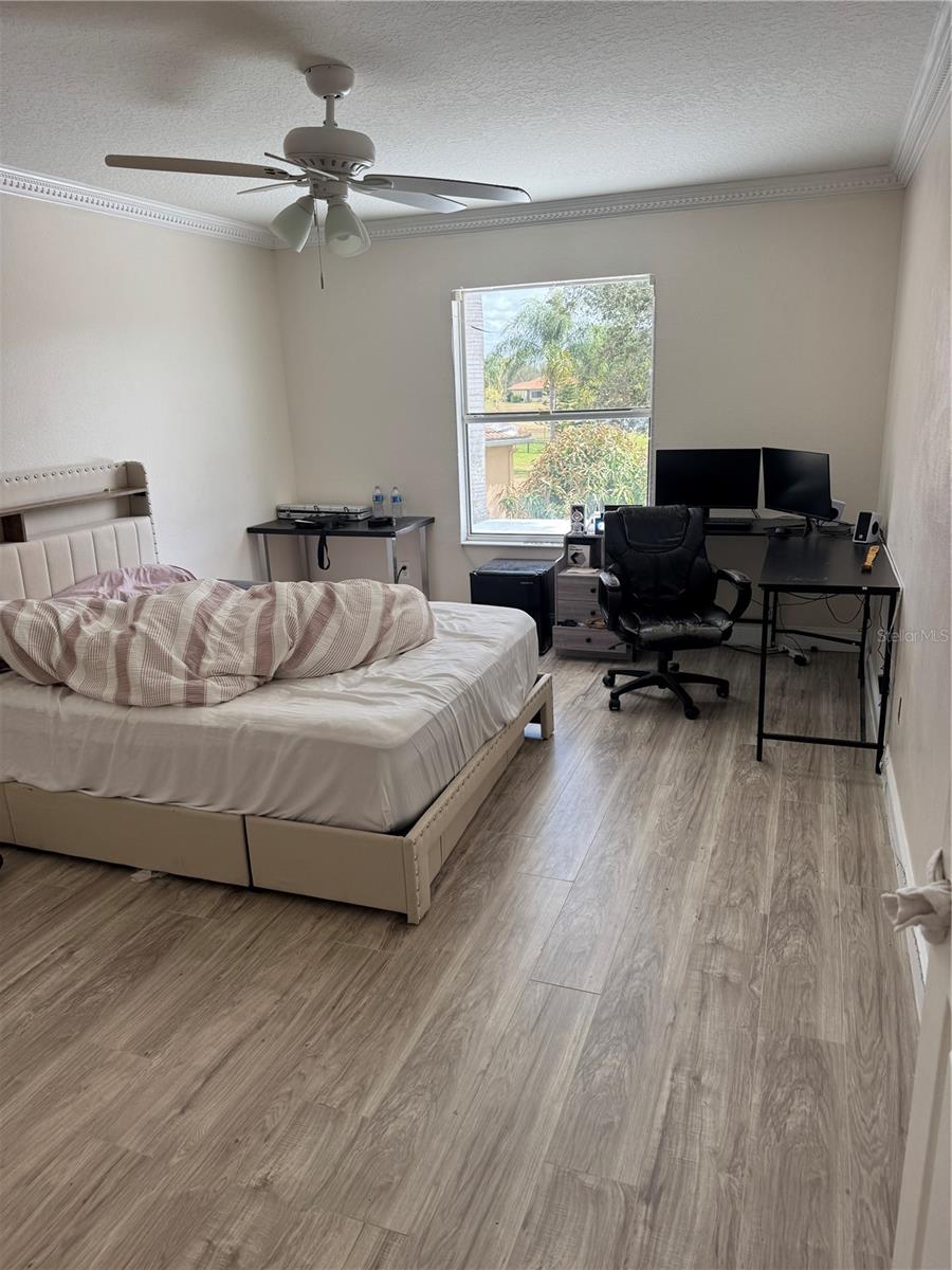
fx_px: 880
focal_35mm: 24
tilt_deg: -15.4
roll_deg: +2.6
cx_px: 476
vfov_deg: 71.6
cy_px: 635
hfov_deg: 56.8
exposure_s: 1/218
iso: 64
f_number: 1.78
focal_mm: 6.76
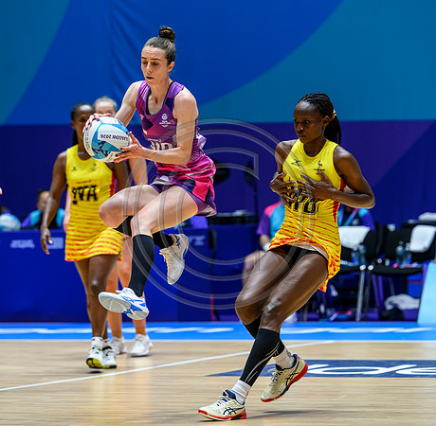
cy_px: 201
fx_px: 2958
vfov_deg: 8.2
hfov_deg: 8.4
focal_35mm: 210
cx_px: 263
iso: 2500
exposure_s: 1/1250
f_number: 3.5
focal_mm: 155
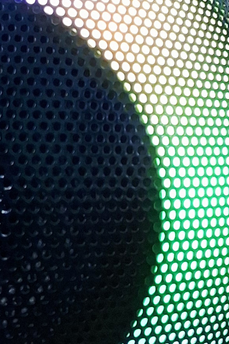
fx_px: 1145
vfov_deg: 17.0
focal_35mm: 120
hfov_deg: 11.4
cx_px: 166
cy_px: 86
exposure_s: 1/50
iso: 250
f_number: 1.8
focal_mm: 4.69
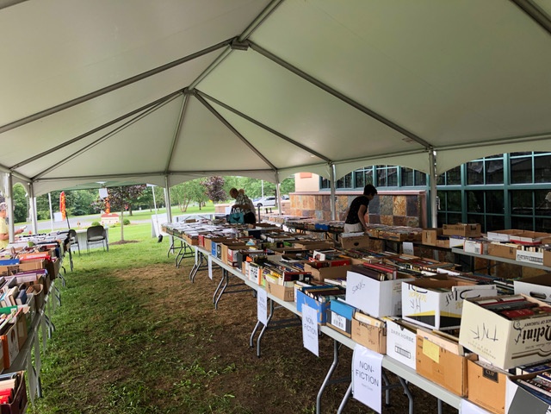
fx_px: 446
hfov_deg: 63.4
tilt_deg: -0.9
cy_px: 207
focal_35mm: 28
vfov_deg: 49.7
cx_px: 276
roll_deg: +1.8
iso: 25
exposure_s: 1/120
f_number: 1.8
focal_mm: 3.99
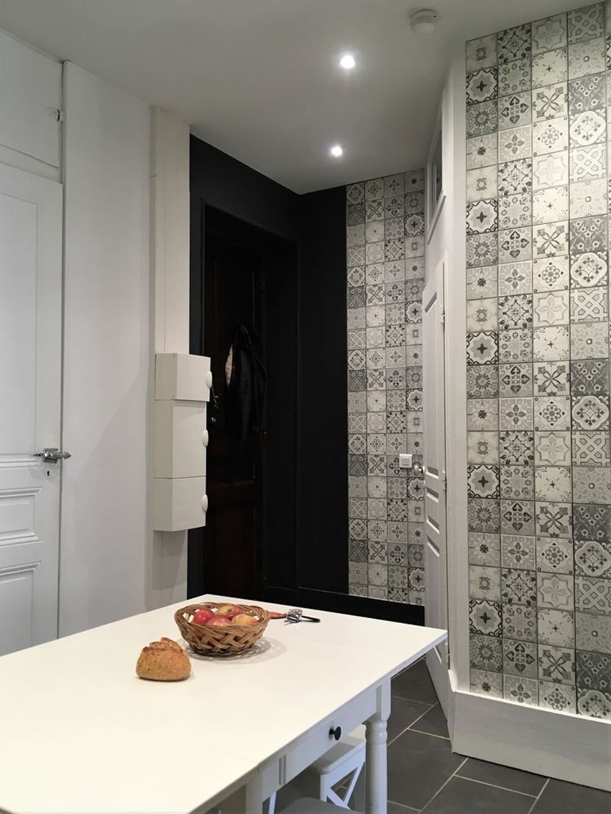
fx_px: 682
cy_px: 407
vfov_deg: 61.7
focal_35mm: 29
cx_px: 306
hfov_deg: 48.2
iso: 100
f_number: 2.2
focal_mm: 4.15
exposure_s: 1/33
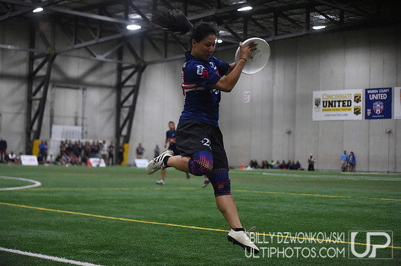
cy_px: 133
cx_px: 200
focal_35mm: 70
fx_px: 779
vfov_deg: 19.4
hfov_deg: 28.9
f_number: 2.8
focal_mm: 70
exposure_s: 1/640
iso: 10000
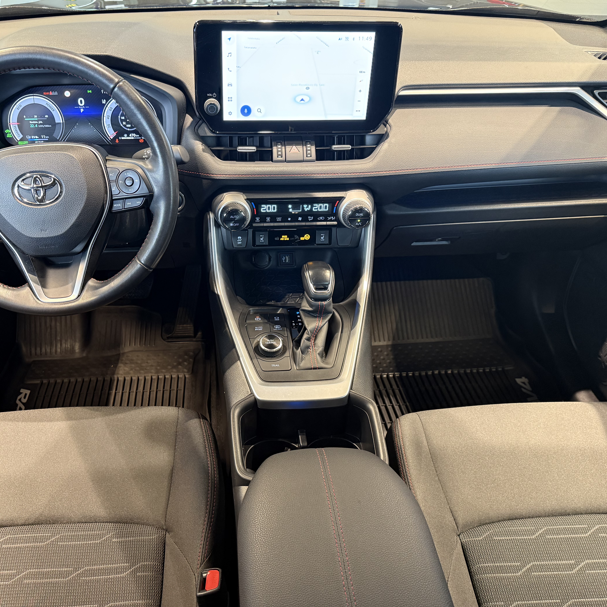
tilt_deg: -37.5
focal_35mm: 29
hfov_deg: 55.4
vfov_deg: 55.6
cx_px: 255
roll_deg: -0.8
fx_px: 575
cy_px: 297
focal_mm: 6.76
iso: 320
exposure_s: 1/50
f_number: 1.78
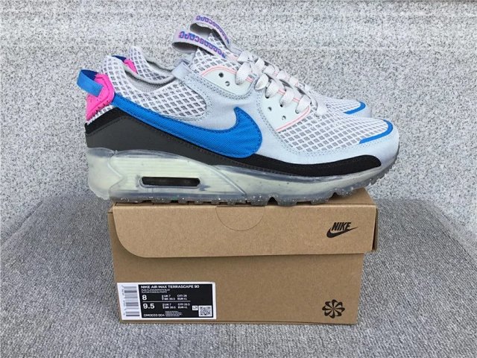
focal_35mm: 31
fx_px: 427
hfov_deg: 58.4
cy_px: 179
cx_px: 238
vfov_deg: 45.4
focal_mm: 3.3
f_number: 2.4
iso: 25
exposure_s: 1/341
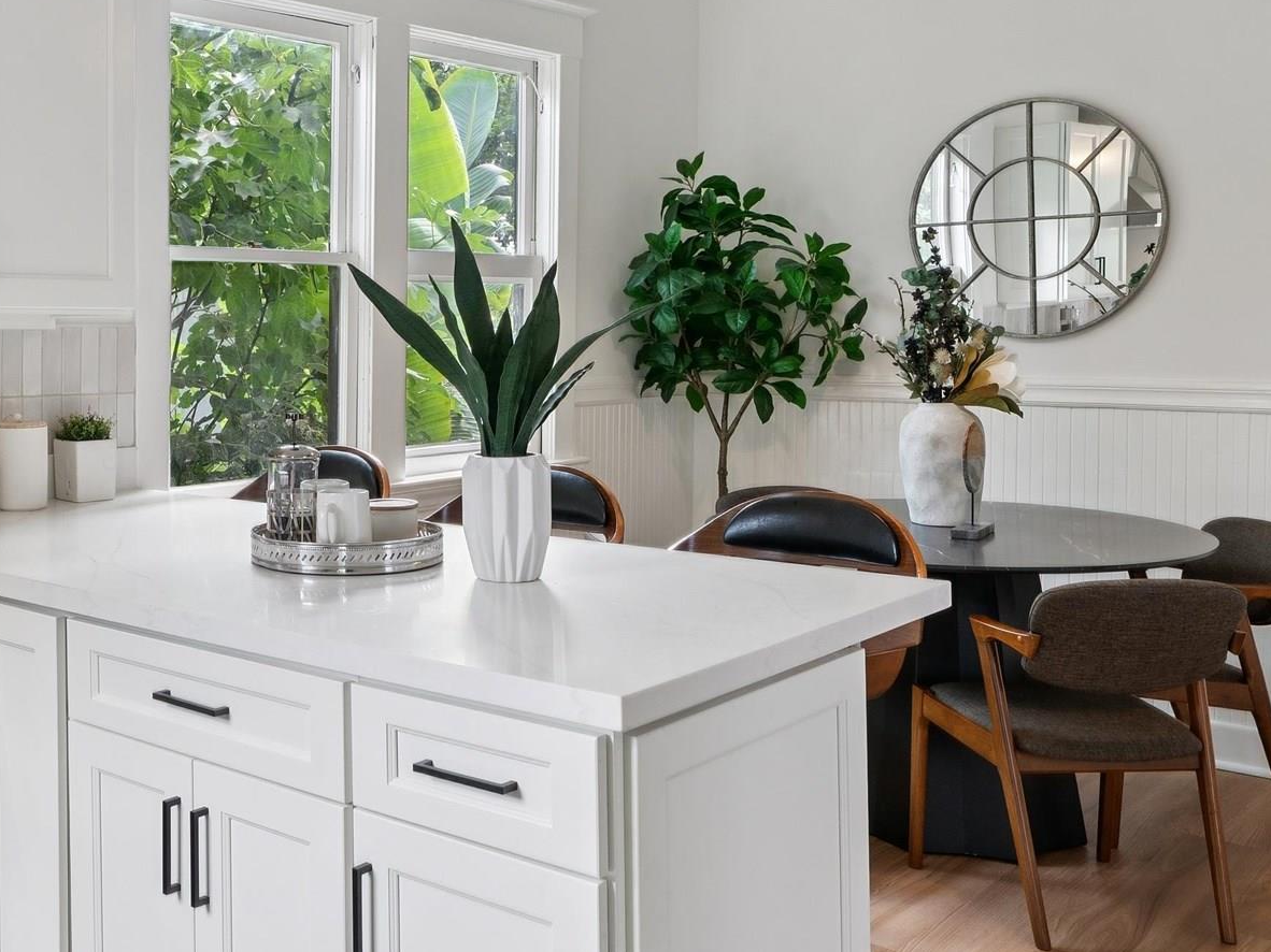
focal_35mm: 40
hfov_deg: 44.6
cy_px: 313
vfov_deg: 35.6
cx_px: 259
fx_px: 1468
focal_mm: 16
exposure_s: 1/15
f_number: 9
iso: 320
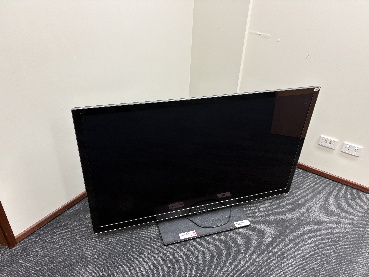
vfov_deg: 53.1
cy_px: 138
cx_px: 184
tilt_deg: -28.1
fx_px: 277
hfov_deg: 67.3
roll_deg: -3.0
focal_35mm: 26
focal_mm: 5.96
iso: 80
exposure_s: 1/50
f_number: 1.6
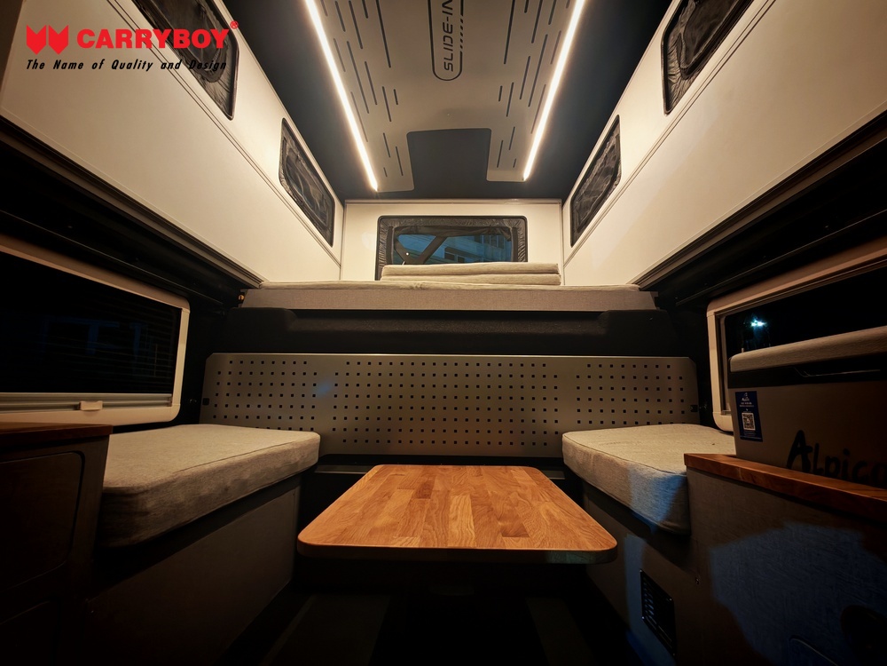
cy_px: 333
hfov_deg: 94.5
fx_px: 410
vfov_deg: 78.1
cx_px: 444
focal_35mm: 16
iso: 400
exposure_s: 1/11
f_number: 2.2
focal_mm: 1.96
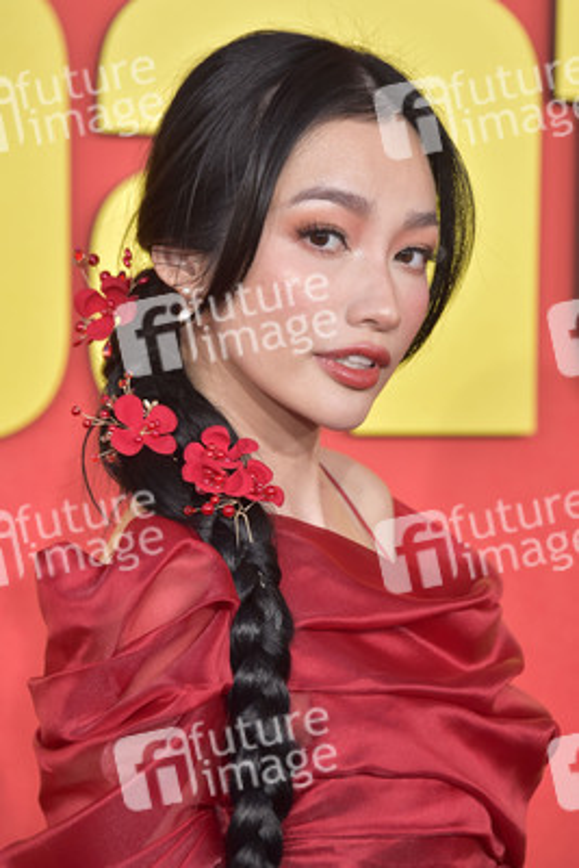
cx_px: 290
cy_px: 434
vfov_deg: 10.3
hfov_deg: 6.9
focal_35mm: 200
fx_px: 4820
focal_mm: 200
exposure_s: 1/1000
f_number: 6.3
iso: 1600
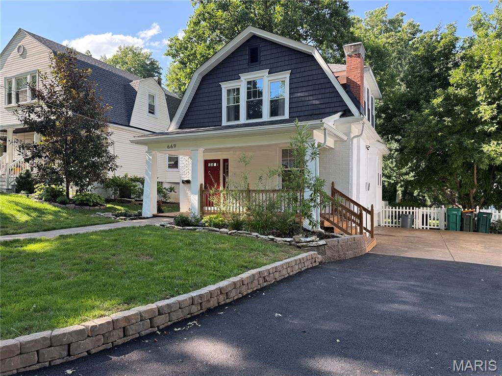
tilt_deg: +0.8
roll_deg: +0.4
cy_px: 188
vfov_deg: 56.8
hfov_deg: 71.6
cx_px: 251
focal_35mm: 24
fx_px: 348
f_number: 1.78
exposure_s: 1/637
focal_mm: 6.76
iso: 100
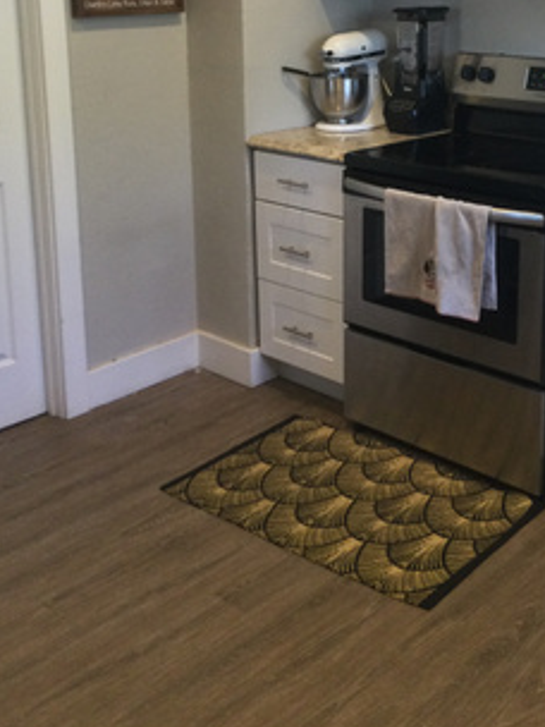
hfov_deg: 29.4
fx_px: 1029
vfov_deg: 37.7
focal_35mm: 49
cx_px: 368
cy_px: 165
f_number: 2.4
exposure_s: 1/30
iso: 80
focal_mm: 3.3
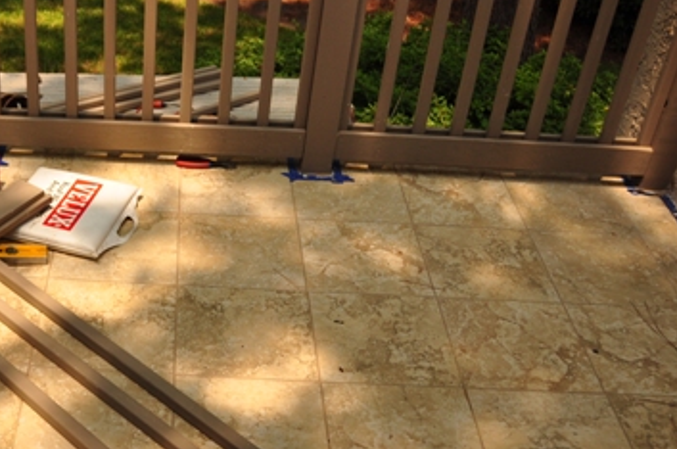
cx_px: 121
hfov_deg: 38.6
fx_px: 920
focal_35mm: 49
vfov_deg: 27.4
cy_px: 212
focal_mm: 18
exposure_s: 1/2000
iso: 200
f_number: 3.5
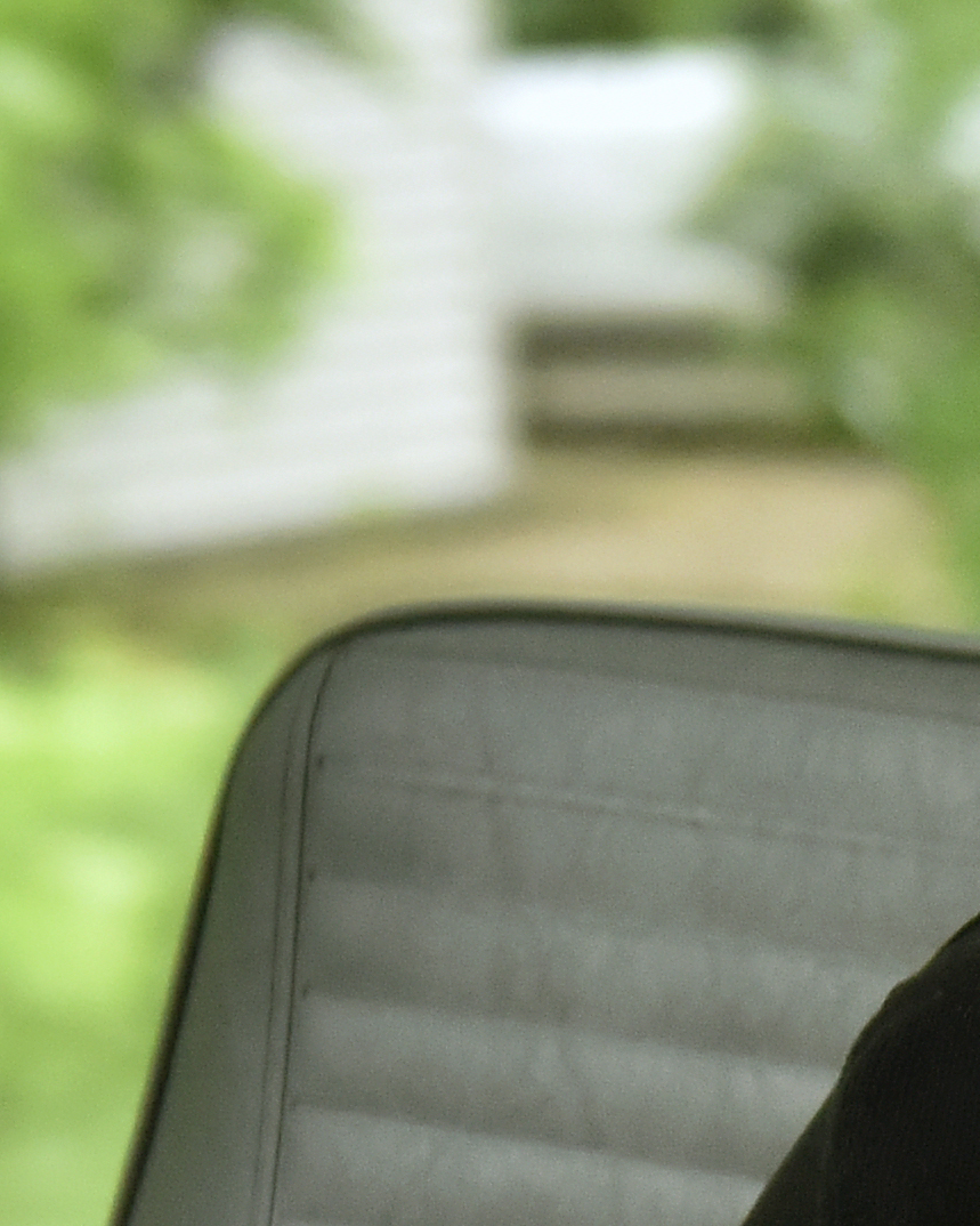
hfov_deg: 5.3
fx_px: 10262
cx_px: 2275
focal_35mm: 283
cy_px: 1751
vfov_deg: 6.8
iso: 1600
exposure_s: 1/200
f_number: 3.2
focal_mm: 44
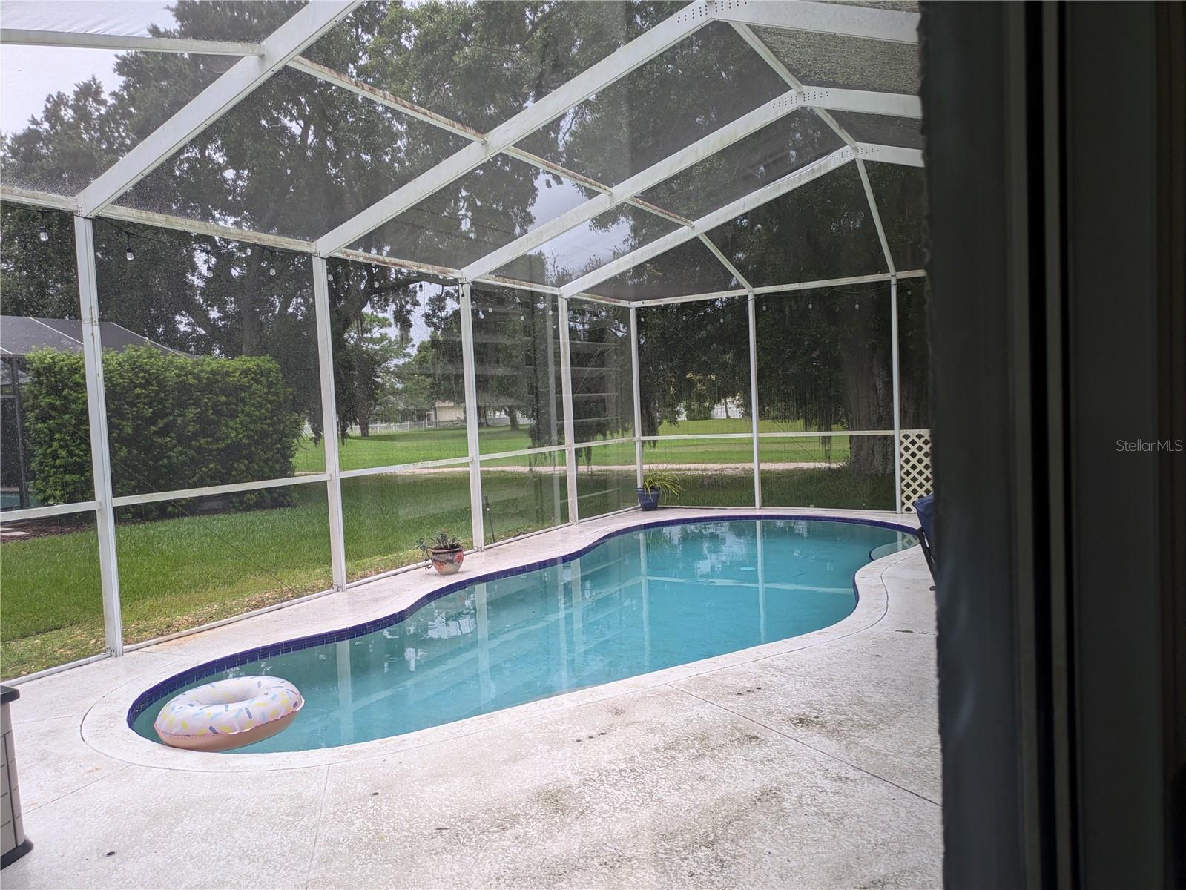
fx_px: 857
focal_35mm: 25
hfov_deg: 69.4
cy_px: 445
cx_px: 593
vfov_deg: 54.9
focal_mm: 5.43
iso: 47
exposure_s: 1/291
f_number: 1.89
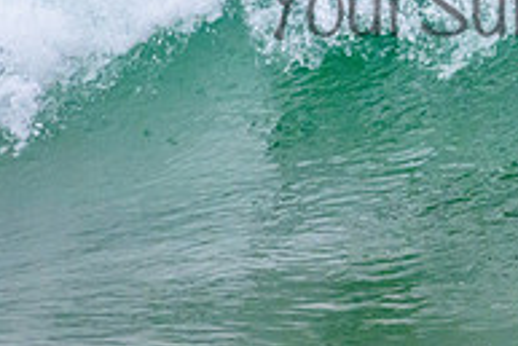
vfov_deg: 0.5
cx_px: 676
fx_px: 40721
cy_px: -117
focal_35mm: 2828
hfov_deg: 0.7
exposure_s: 1/2000
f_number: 11
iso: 3600
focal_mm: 800
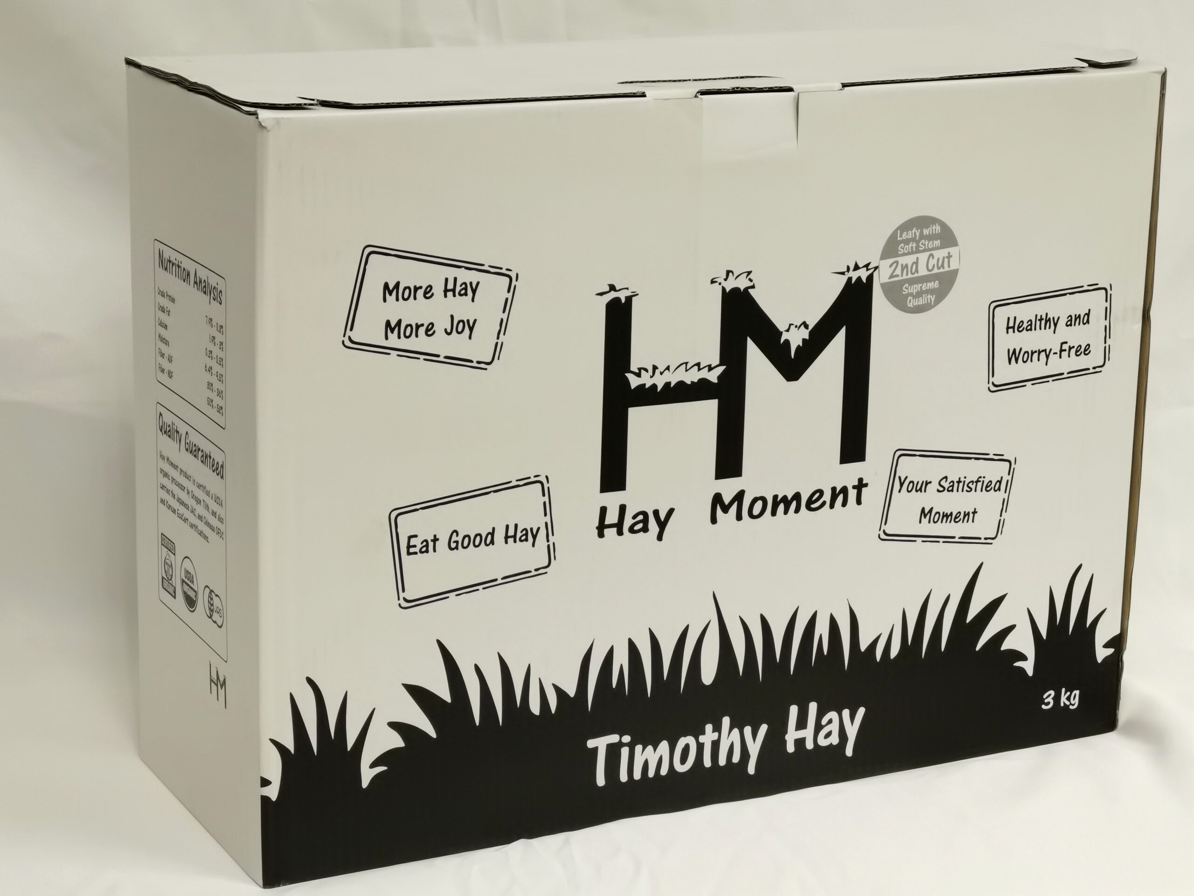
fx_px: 2794
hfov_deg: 24.1
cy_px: 448
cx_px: 597
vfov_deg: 18.2
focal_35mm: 81
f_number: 2.4
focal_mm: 8.1
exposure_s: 1/200
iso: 800
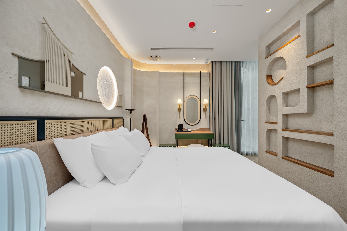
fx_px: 135
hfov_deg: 104.3
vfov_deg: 81.1
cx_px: 174
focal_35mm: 14
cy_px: 116
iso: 100
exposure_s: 1/1.25
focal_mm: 14
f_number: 8
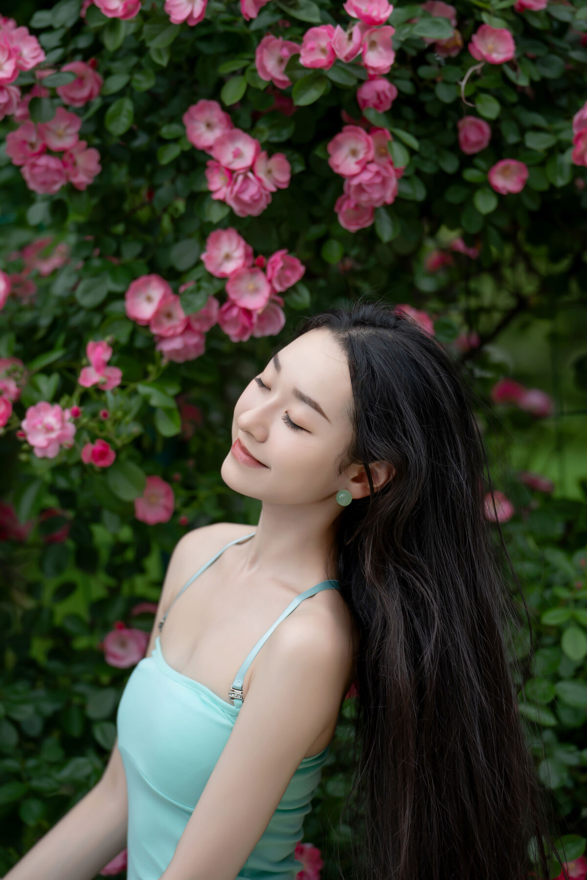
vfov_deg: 19.5
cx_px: 294
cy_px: 440
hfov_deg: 13.0
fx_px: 2568
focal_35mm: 105
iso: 125
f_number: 2.8
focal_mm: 105
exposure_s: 1/800
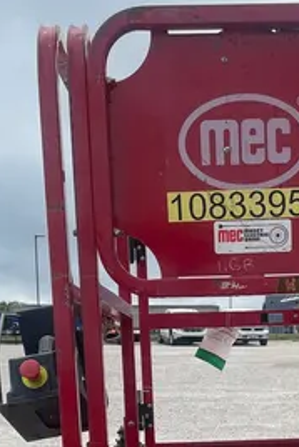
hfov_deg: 18.3
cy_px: 498
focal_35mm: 74
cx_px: 234
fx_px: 921
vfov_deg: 25.3
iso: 50
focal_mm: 4.2
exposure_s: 1/4831
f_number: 1.6
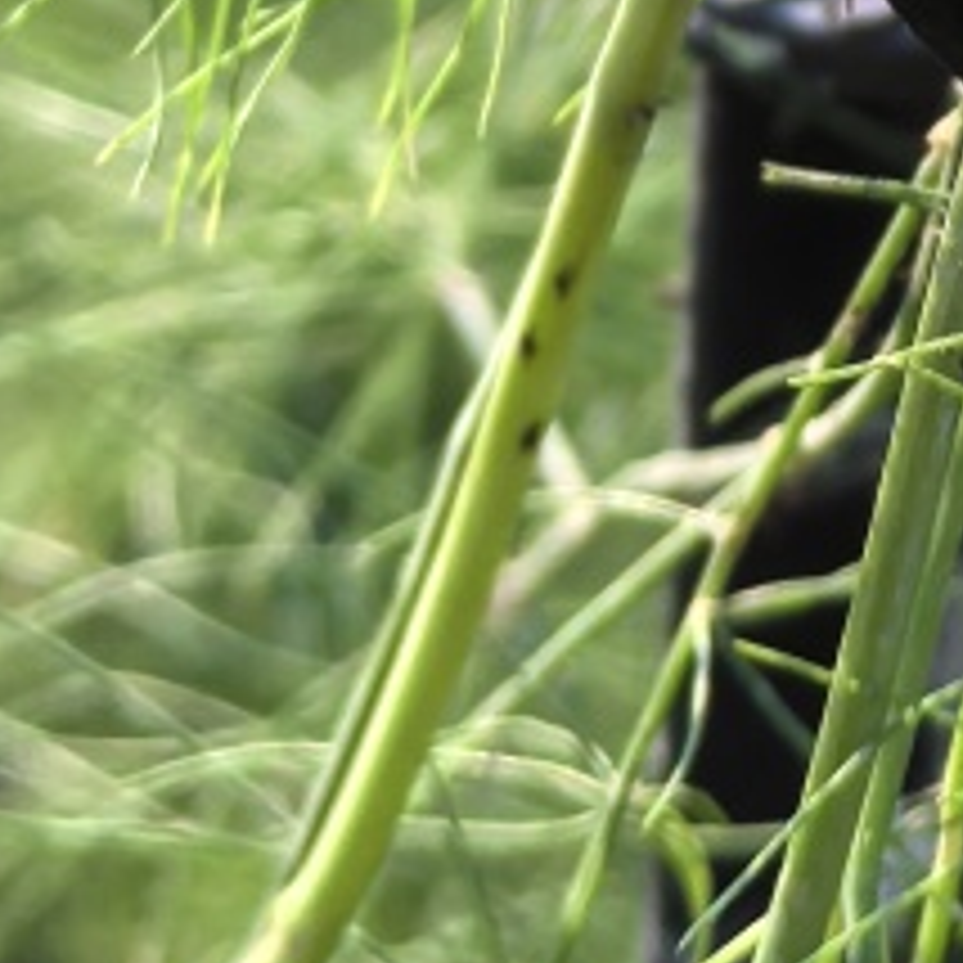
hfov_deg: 7.6
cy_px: -1249
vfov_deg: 7.2
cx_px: 1256
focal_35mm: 229
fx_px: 7208
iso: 100
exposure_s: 1/990
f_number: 2
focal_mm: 5.75
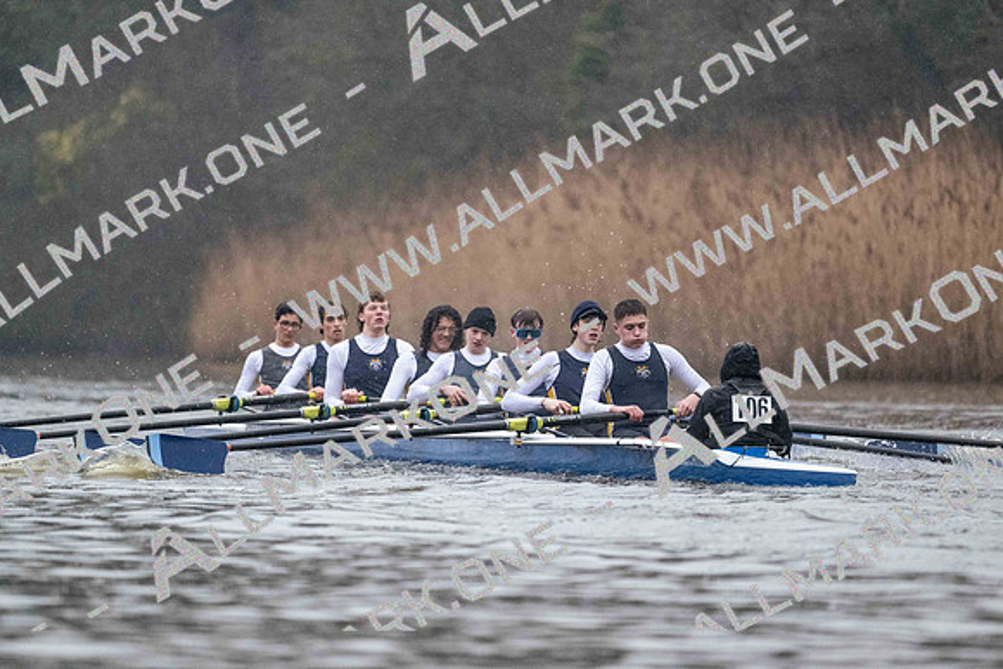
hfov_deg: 5.2
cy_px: 334
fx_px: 11147
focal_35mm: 400
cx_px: 502
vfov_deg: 3.4
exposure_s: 1/1600
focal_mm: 400
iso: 7200
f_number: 4.5
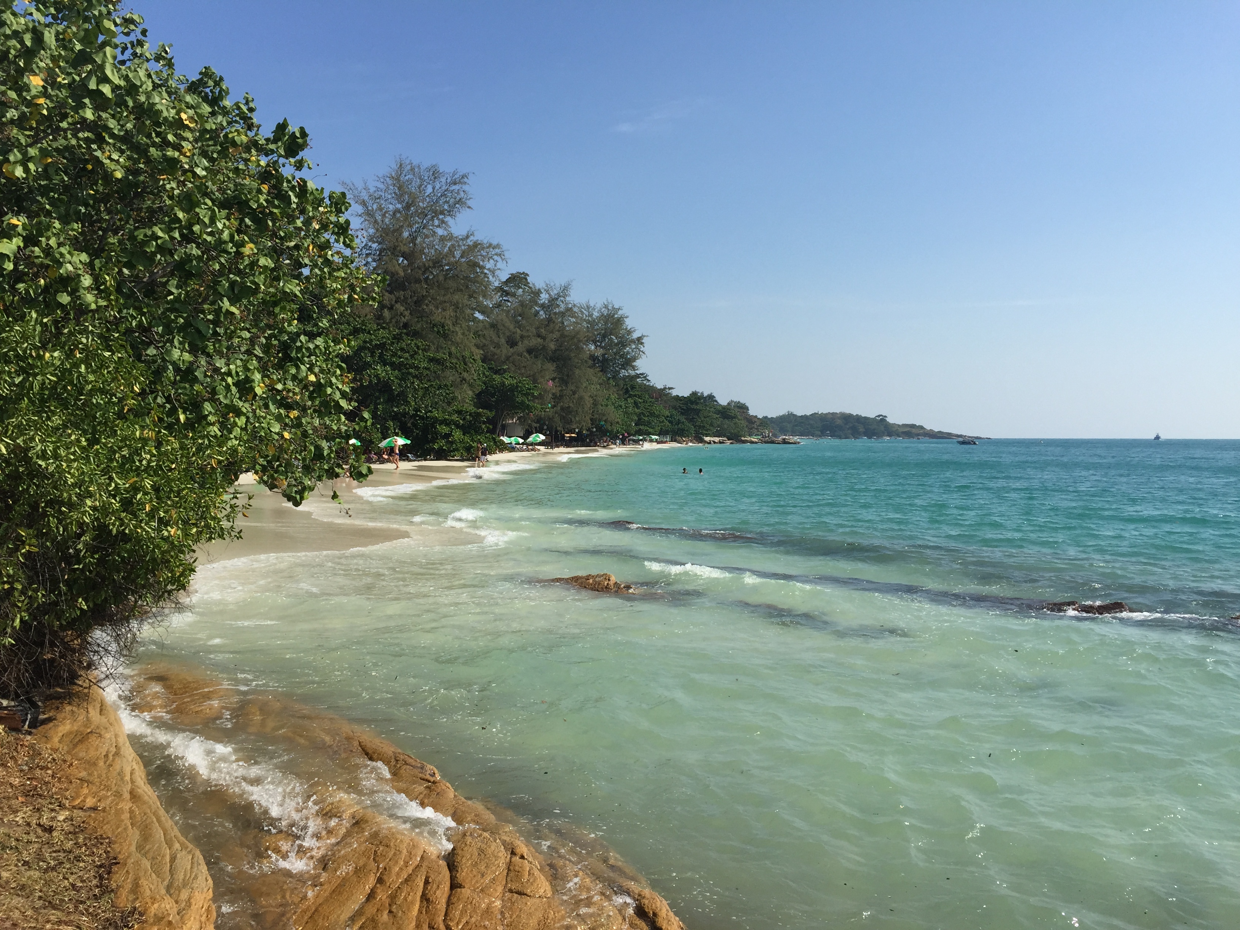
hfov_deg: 61.7
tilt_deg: -2.0
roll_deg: -1.2
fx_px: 1039
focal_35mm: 29
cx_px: 620
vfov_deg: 48.2
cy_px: 465
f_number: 2.2
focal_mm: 4.15
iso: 32
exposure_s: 1/3300
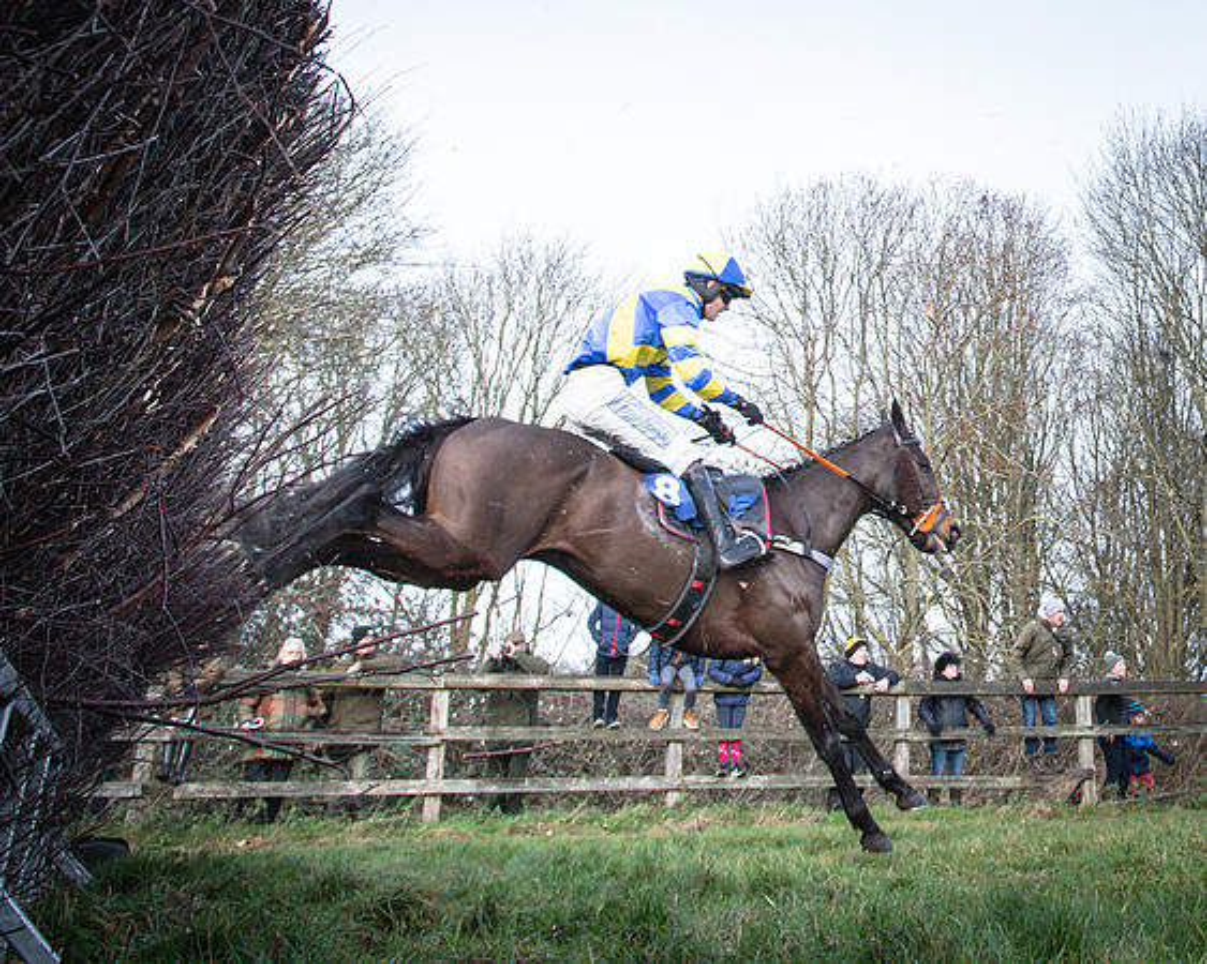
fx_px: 1512
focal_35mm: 42
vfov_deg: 33.5
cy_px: 99
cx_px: 1100
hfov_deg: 40.1
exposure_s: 1/1000
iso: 2000
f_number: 8
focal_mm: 19
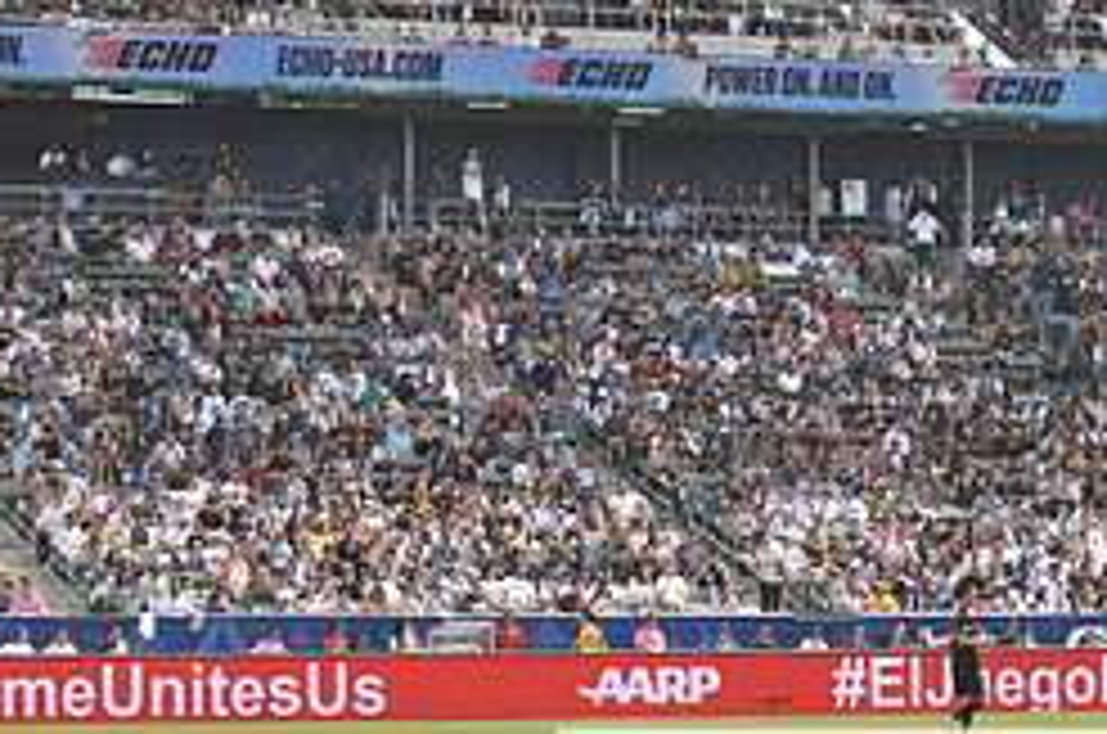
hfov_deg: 10.9
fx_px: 5800
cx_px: 873
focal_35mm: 189
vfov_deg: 7.2
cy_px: 113
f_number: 3.5
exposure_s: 1/2500
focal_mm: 80
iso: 320
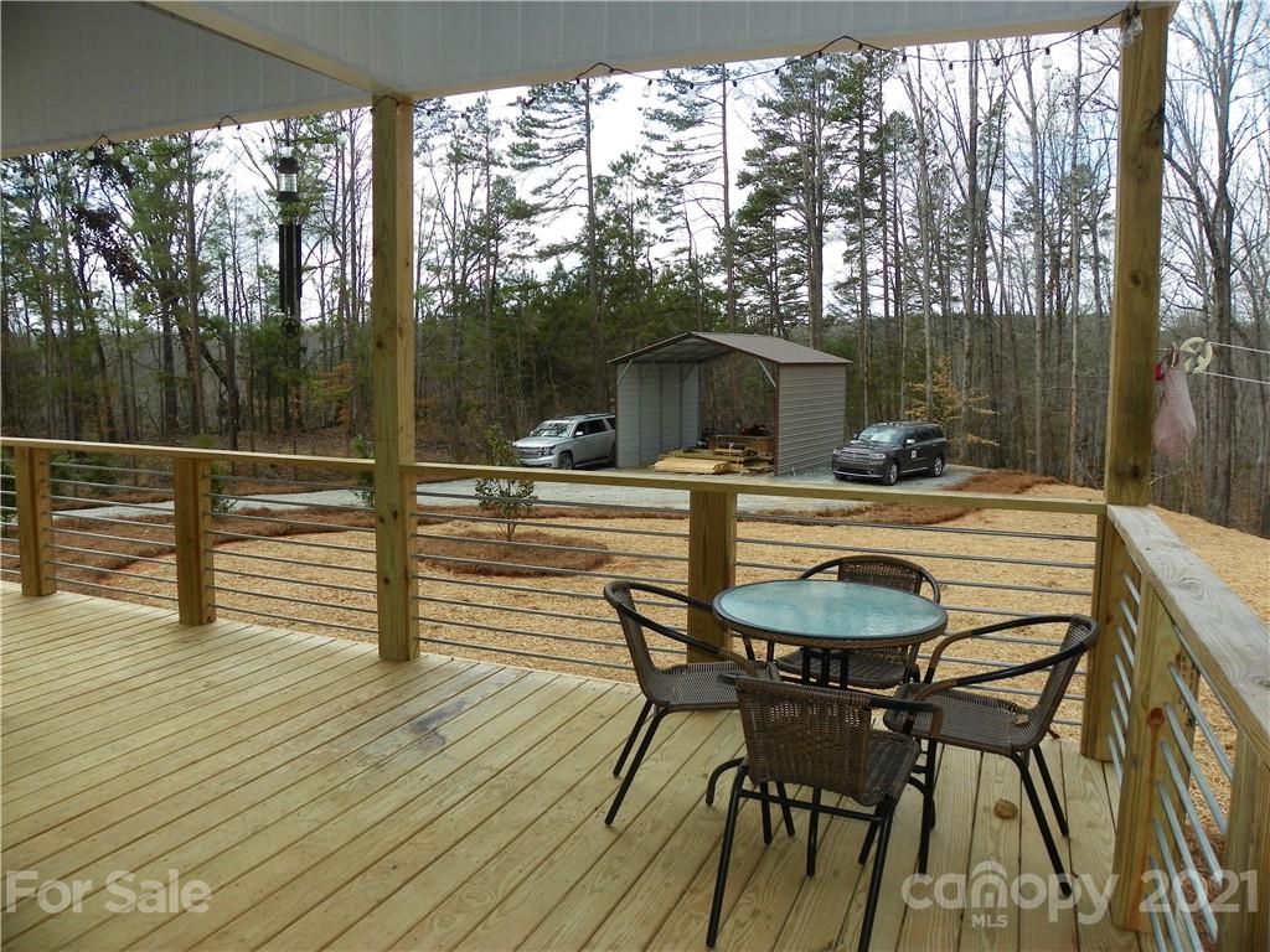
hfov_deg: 67.3
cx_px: 635
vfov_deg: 53.1
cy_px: 476
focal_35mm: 26
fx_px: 954
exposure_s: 1/250
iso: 64
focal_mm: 4.6
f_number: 4.5
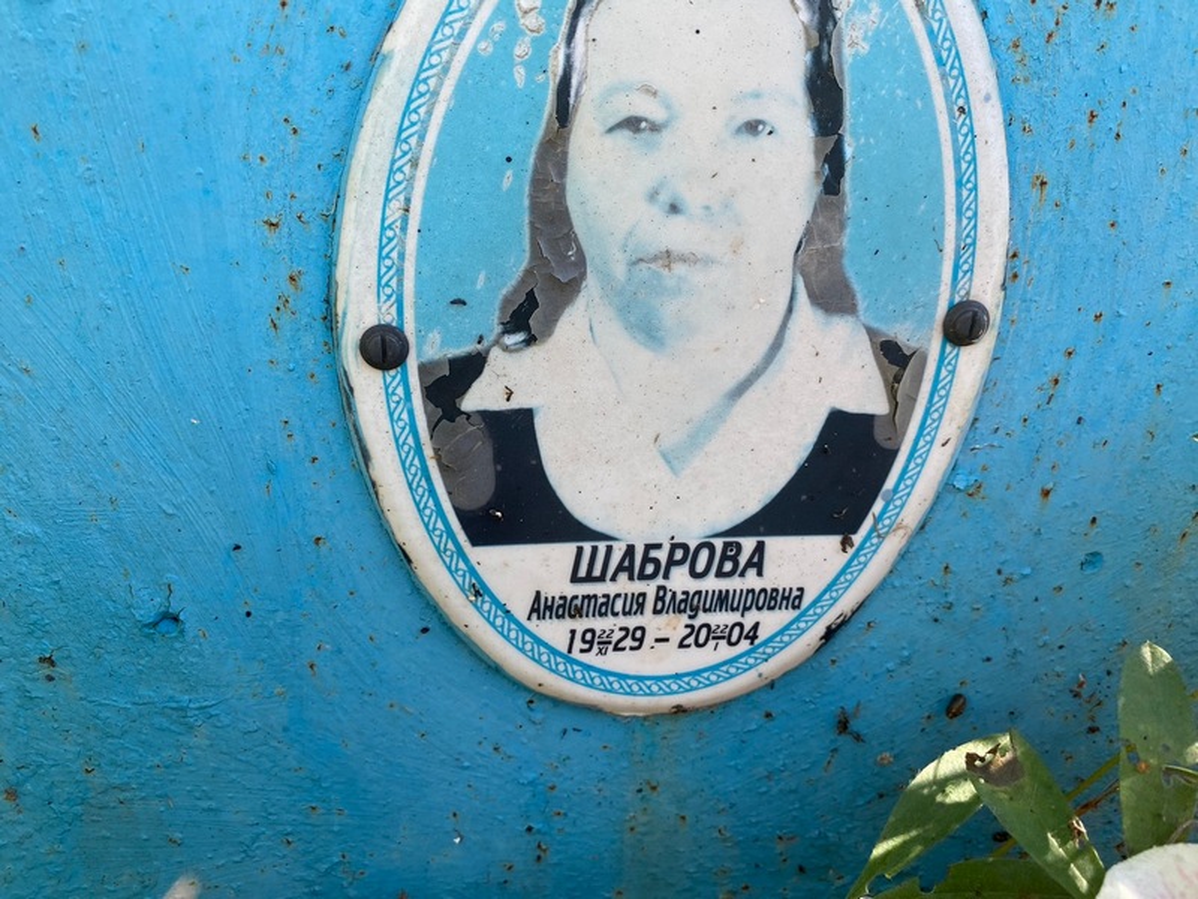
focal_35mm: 25
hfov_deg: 69.4
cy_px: 450
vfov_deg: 54.9
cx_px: 599
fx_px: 865
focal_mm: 4.25
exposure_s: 1/582
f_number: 1.8
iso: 32
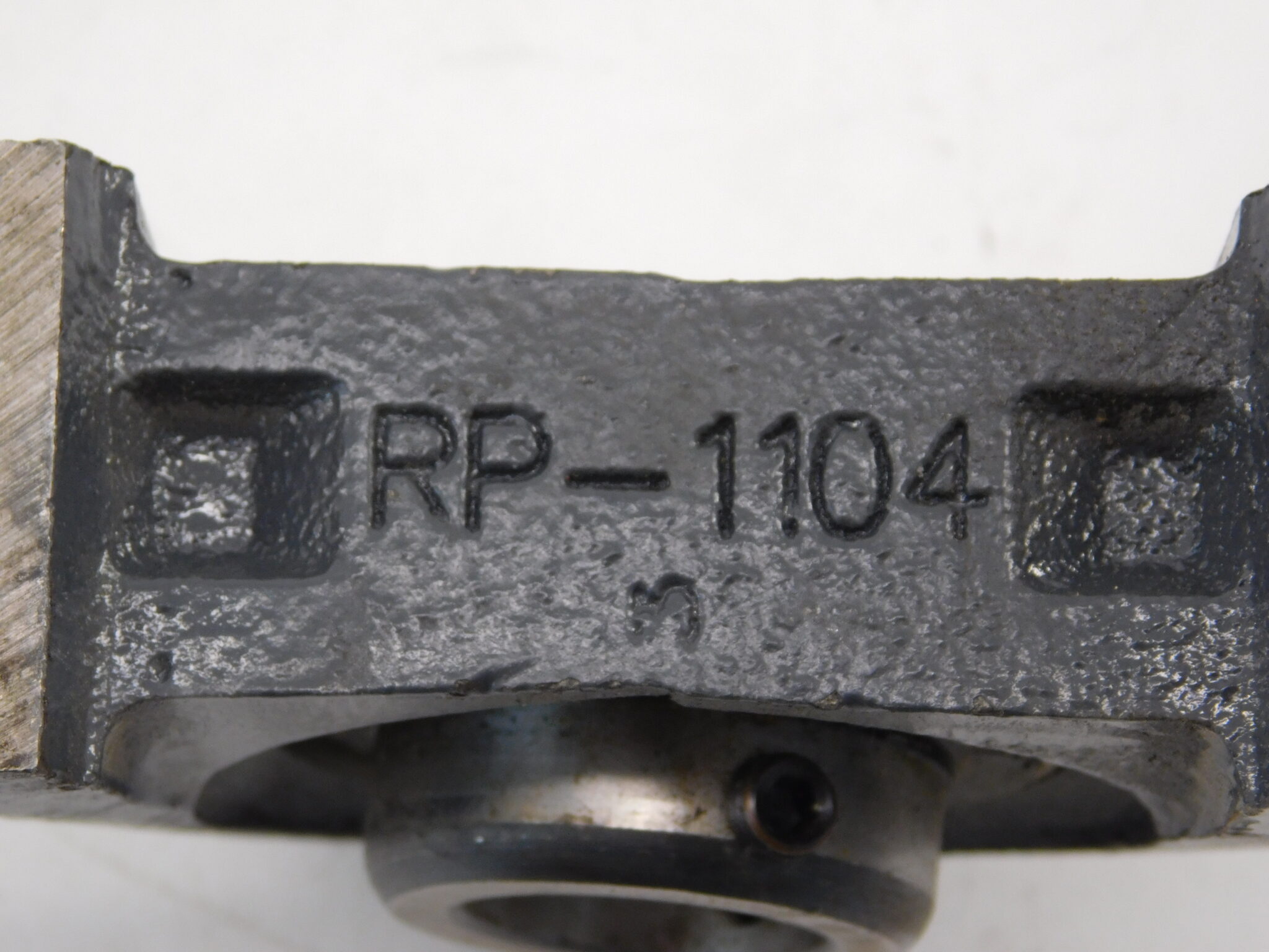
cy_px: 476
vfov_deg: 11.1
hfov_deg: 14.7
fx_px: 4912
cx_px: 634
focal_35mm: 134
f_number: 5
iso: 200
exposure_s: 1/50
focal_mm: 23.7
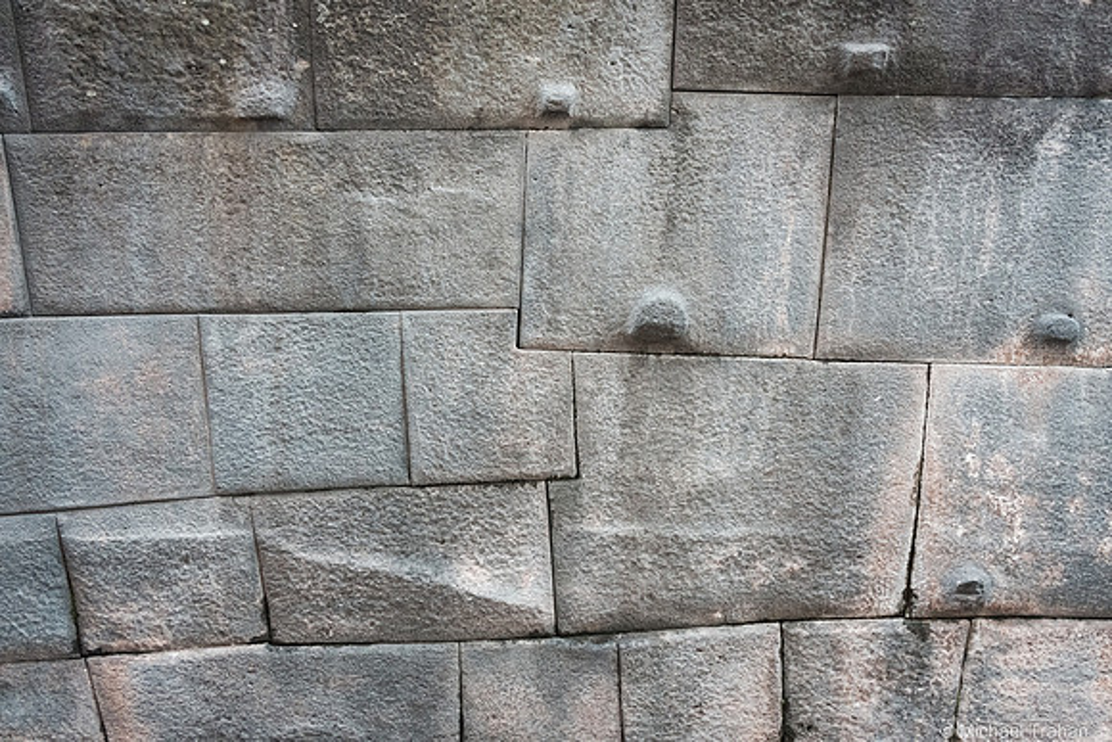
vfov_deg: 46.4
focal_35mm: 28
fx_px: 865
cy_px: 371
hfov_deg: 65.5
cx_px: 556
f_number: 8
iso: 8000
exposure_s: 1/125
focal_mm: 28
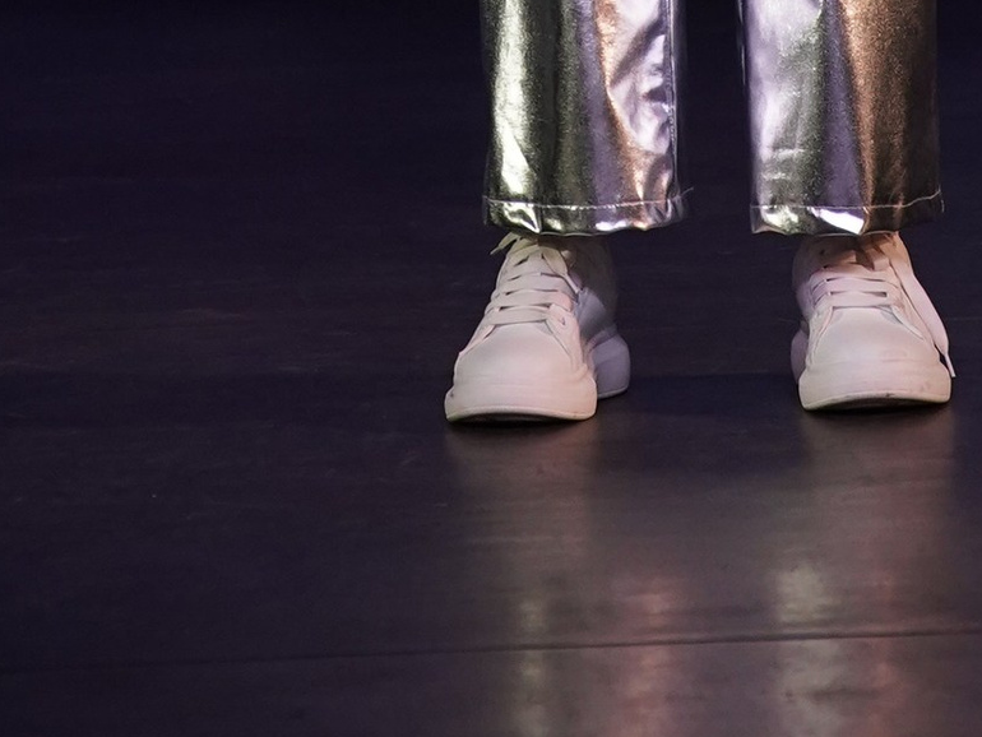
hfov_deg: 2.8
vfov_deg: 2.1
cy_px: -1033
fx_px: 20403
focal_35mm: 719
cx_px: 719
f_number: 4
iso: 1600
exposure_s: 1/400
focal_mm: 150
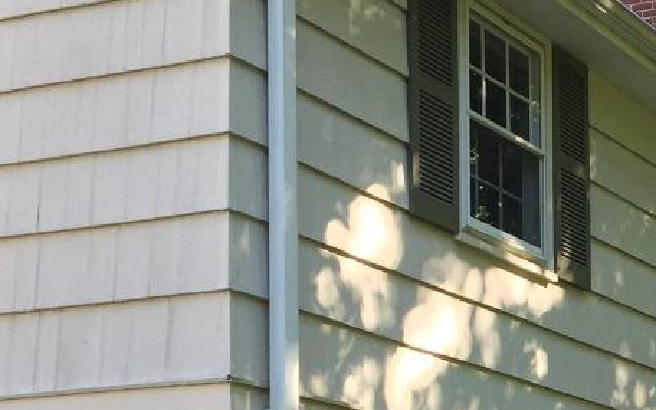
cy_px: 586
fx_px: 1734
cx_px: 860
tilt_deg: +2.5
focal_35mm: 97
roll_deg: +1.1
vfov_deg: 12.9
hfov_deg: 19.7
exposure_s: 1/133
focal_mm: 4.15
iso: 32
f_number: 2.2
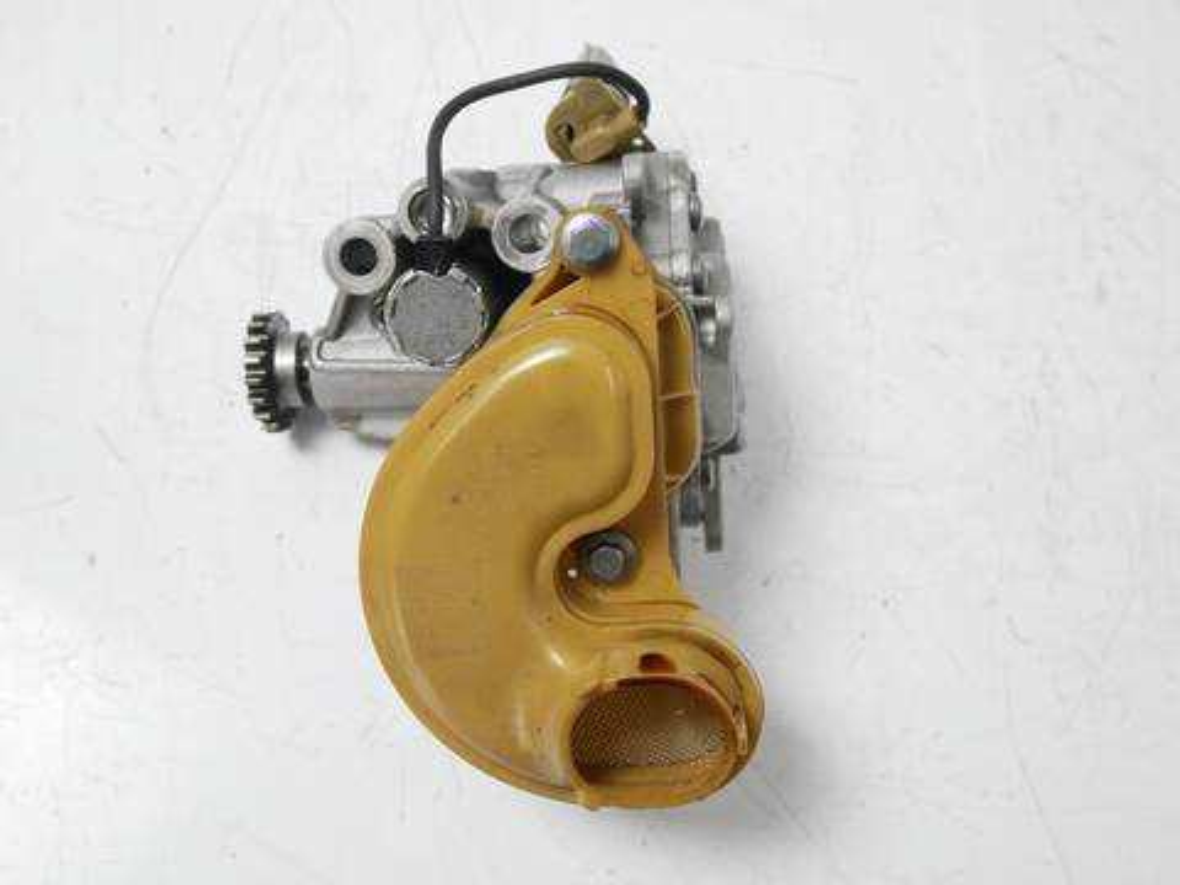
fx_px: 1159
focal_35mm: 34
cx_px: 590
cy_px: 442
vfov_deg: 41.8
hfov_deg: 54.0
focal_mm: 17
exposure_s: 1/60
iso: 400
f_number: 4.1
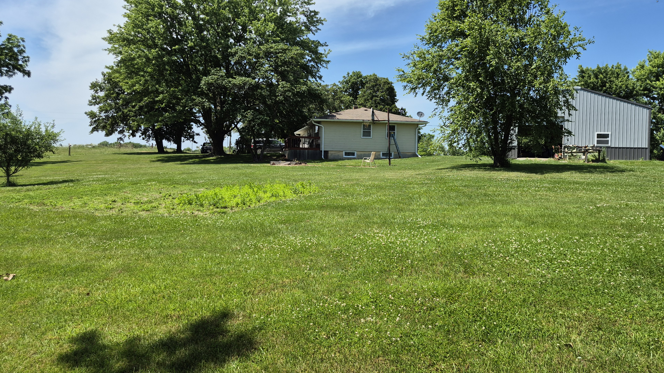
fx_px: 458
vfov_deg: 44.3
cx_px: 343
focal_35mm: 26
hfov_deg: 71.9
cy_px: 172
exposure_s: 1/1960
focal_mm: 5.4
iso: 25
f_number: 1.8
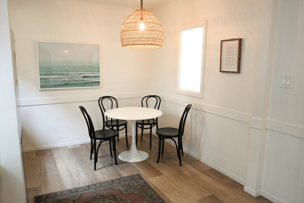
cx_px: 152
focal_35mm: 28
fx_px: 236
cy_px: 102
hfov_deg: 65.5
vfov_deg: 46.4
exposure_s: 1/250
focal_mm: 28
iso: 3200
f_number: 5.6
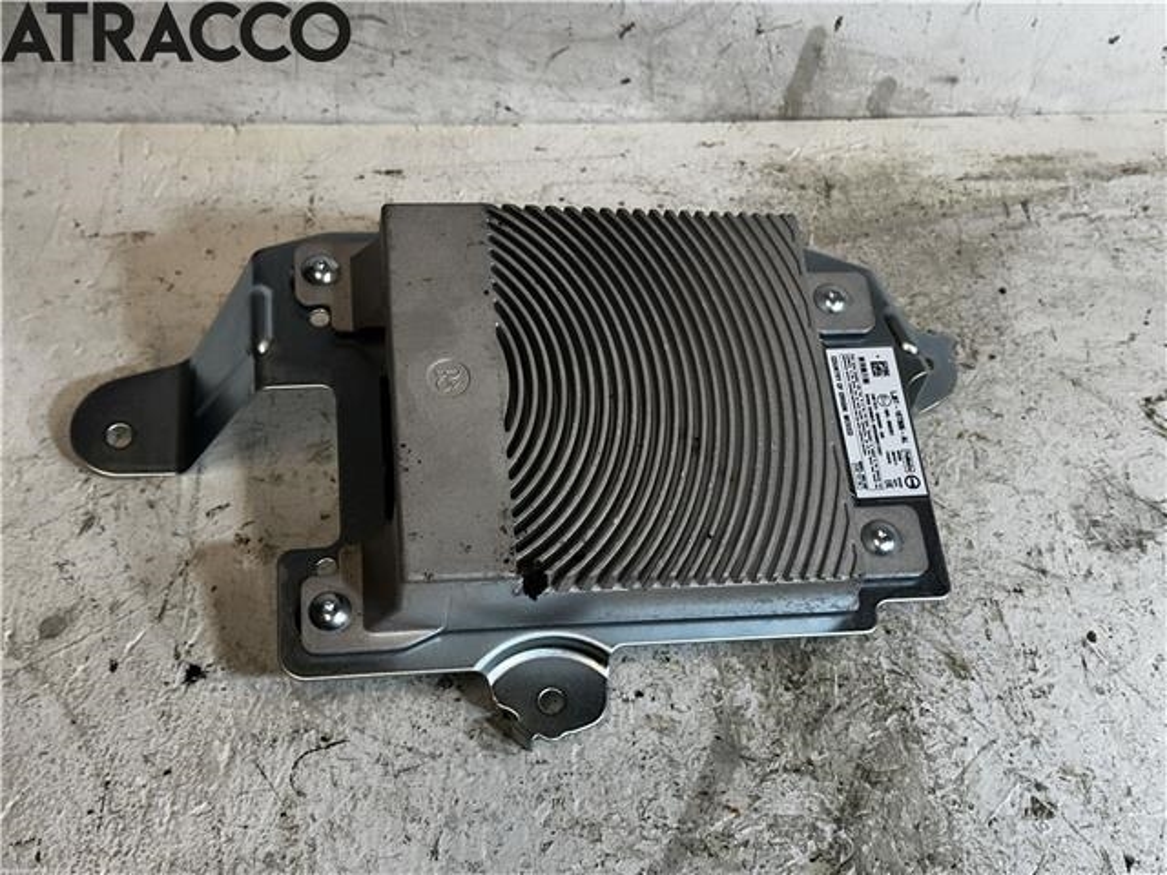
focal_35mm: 48
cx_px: 584
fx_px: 1618
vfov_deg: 30.3
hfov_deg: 39.7
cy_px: 438
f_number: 1.78
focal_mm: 6.86
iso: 64
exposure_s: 1/100
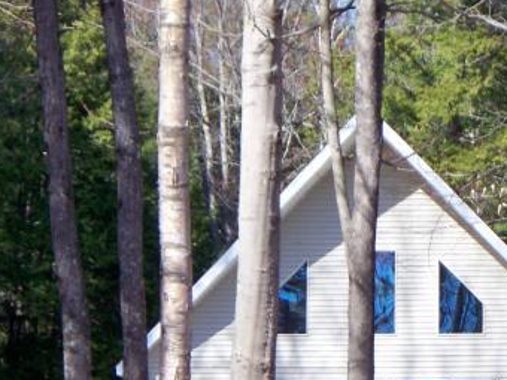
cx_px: 564
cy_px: 516
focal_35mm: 310
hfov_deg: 6.4
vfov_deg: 4.8
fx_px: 4540
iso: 80
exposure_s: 1/400
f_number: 3.8
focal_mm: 22.05
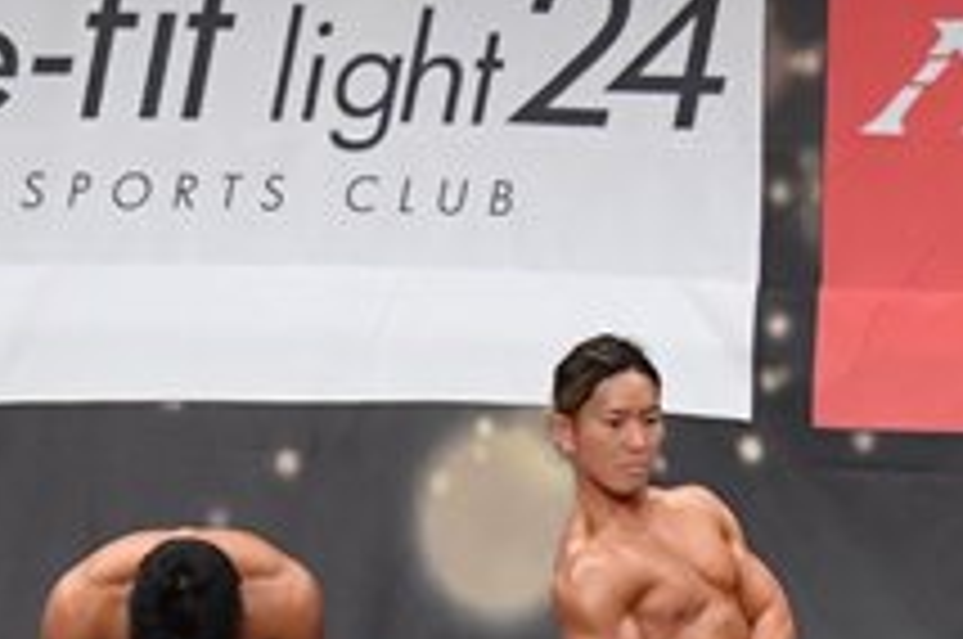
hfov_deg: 5.9
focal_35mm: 352
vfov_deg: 3.9
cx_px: 412
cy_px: 706
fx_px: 9402
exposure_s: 1/400
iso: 6400
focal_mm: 65
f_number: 5.6
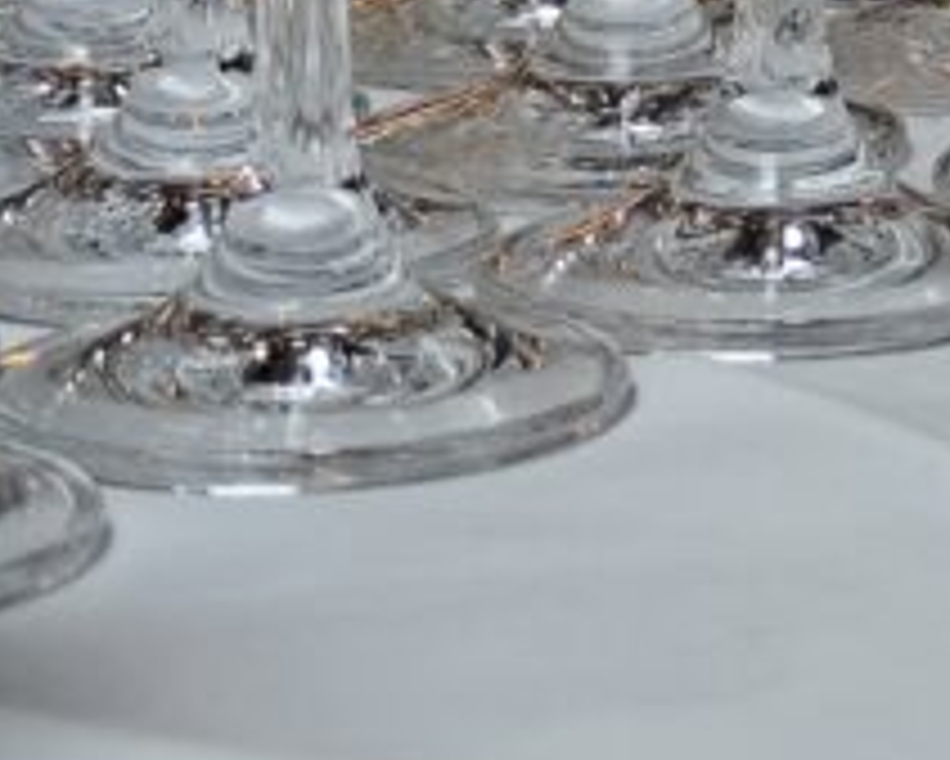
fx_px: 6132
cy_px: -423
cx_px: 2008
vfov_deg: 7.0
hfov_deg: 8.3
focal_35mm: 218
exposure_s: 1/100
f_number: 1.65
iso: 100
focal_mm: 6.19
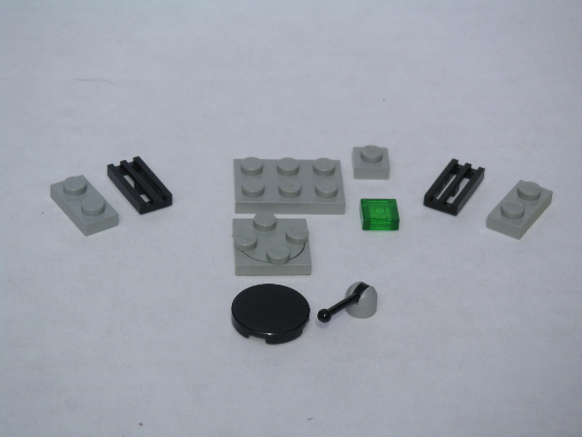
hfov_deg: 17.7
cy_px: 218
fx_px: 1866
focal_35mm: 111
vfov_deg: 13.3
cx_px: 291
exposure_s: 1/180
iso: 50
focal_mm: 17.1
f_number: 8
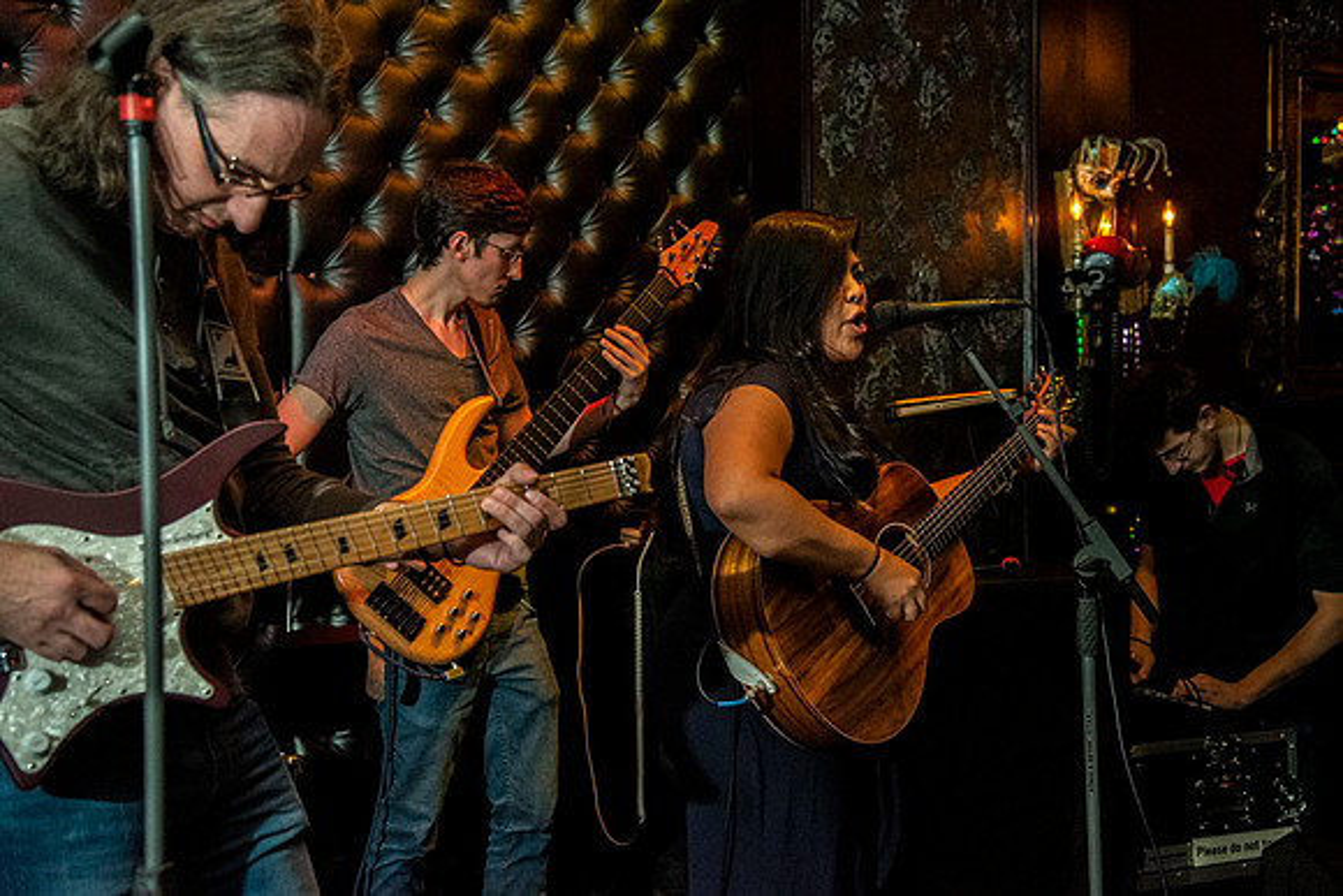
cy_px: 448
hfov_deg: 39.6
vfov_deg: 27.0
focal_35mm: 50
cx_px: 672
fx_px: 1866
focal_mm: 50
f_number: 4
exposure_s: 1/200
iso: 6400
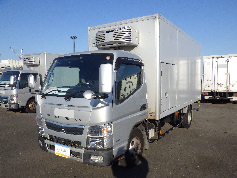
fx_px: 192
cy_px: 89
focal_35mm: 28
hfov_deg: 63.4
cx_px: 118
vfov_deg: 49.7
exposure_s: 1/1000
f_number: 4.2
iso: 125
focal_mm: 5
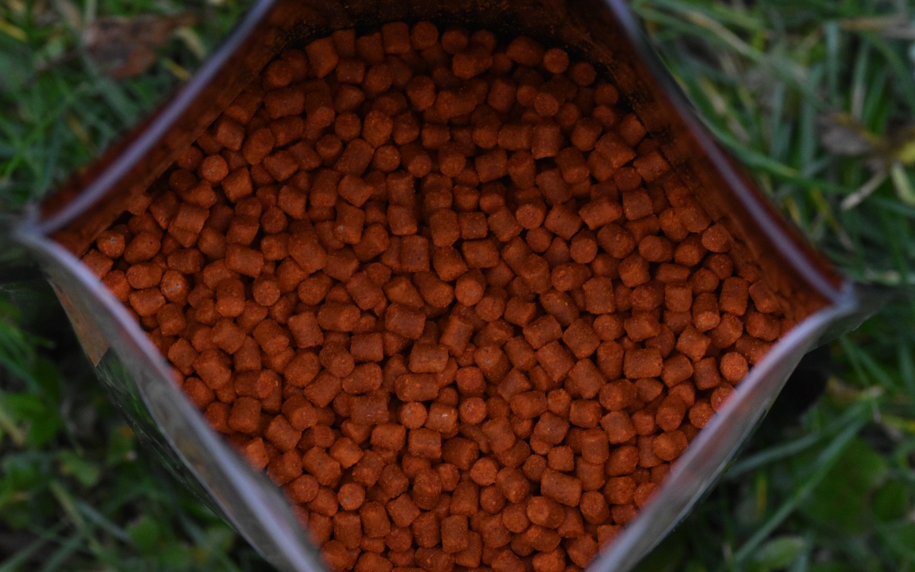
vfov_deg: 8.1
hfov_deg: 13.0
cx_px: 455
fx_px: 4027
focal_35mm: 162
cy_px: 305
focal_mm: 105
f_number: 10
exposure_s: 1/200
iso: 2500
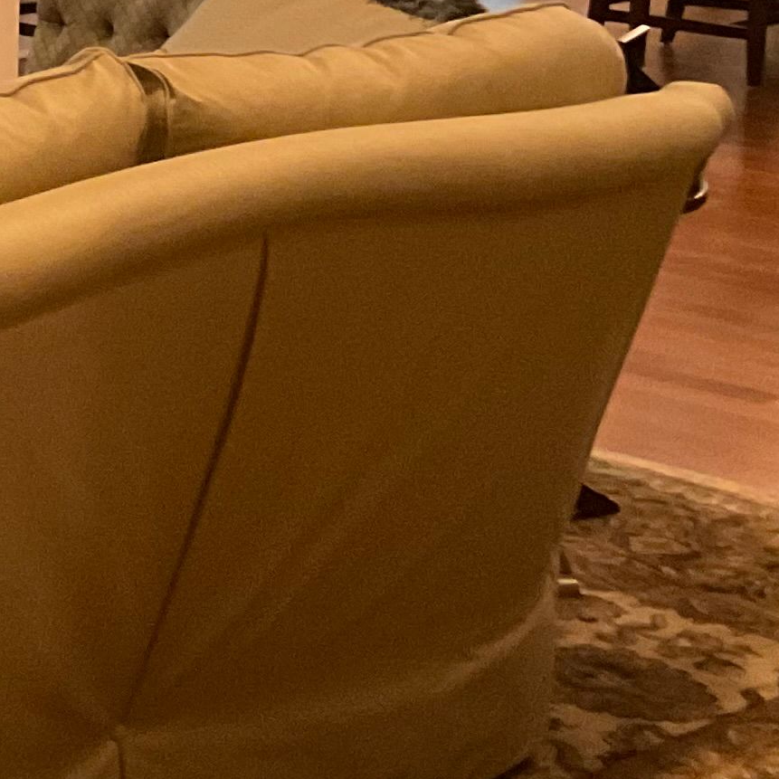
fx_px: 3055
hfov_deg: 13.1
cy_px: -14
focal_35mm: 120
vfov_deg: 14.3
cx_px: -638
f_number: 1.8
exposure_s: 1/40
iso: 250
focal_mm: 3
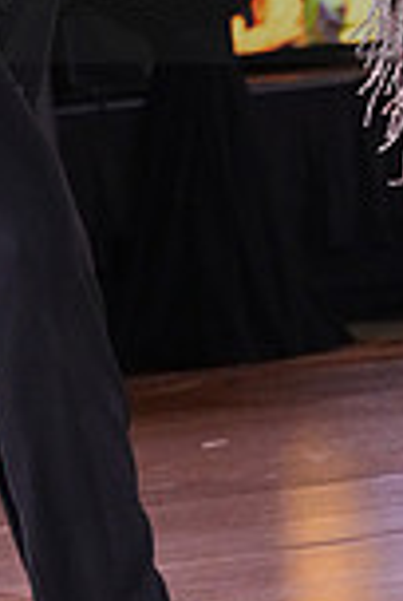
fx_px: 5984
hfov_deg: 3.9
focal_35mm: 358
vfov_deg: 5.7
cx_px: 239
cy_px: -67
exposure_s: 1/400
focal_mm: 94
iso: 8000
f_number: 6.3
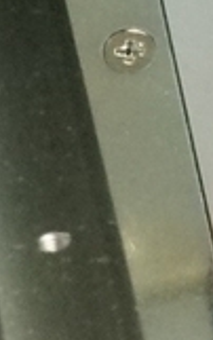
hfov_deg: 3.4
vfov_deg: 6.2
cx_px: 1223
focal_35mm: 341
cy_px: 148
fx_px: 3159
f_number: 16
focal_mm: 30
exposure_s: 1/80
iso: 6400
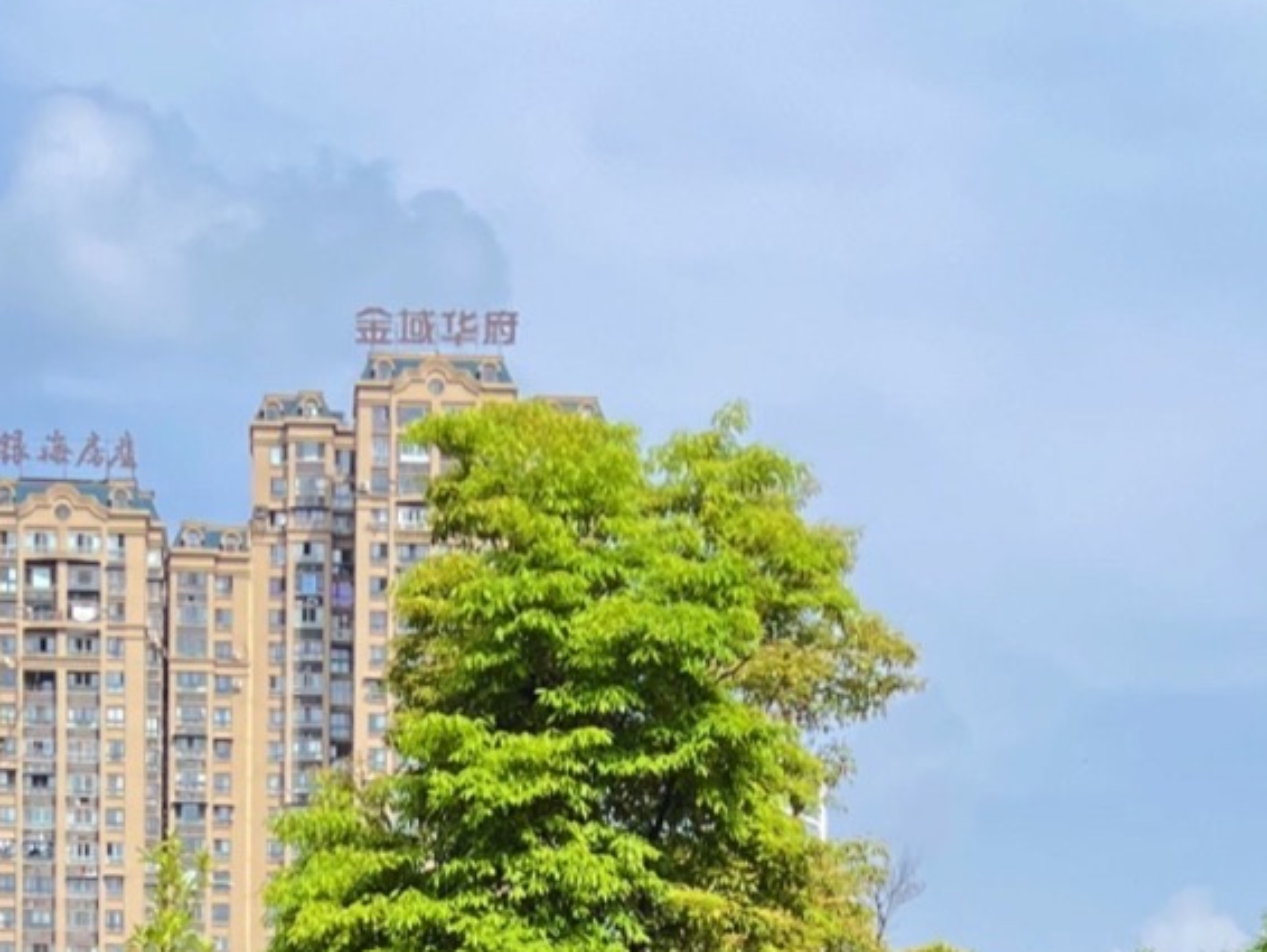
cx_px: 425
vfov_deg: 14.1
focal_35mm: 94
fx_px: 3442
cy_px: 1680
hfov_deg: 20.8
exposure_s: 1/1196
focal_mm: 5.7
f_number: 1.5
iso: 50
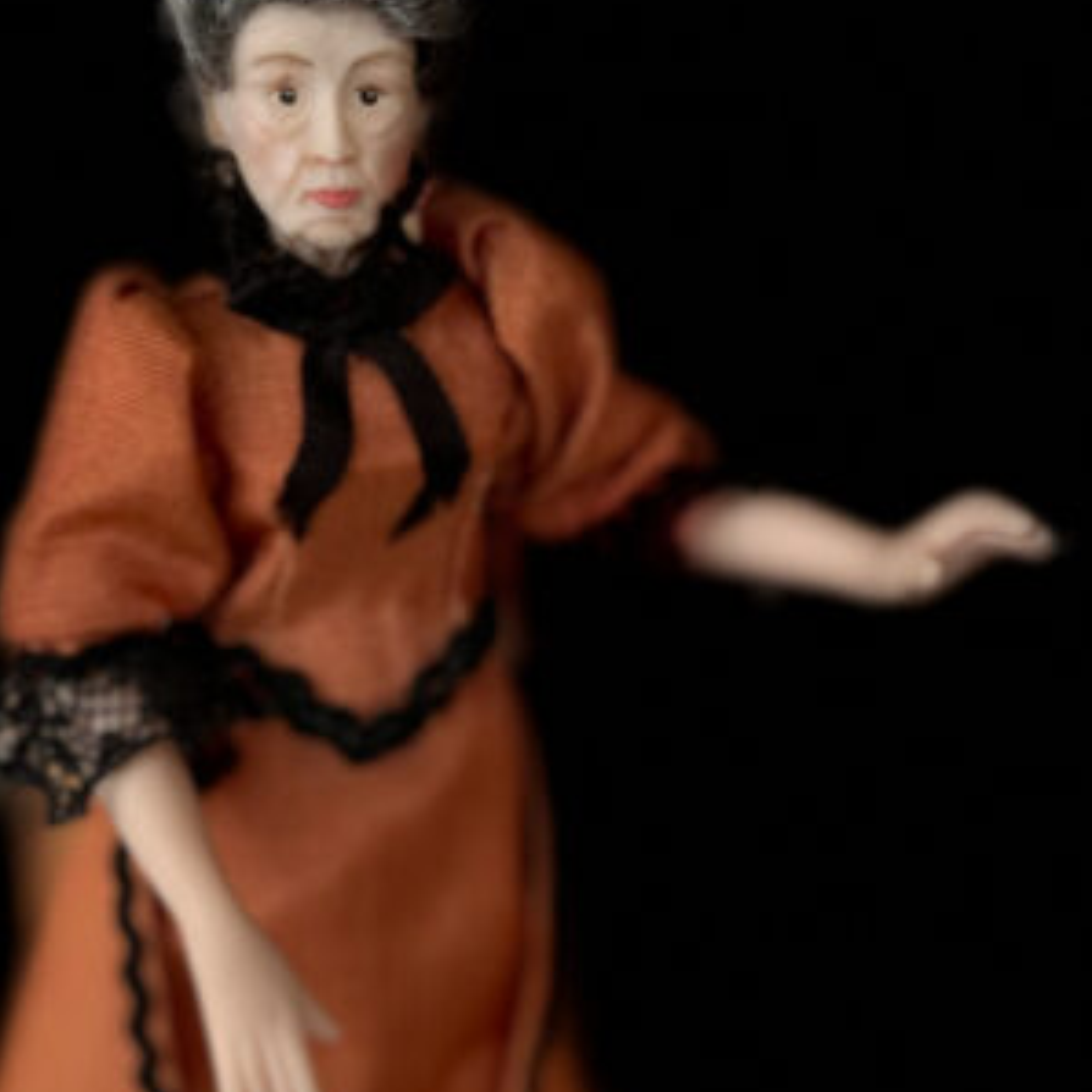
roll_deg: +2.8
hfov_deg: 30.0
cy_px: 502
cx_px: 546
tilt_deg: -23.7
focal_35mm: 57
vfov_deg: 30.0
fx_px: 2034
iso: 64
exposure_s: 1/461
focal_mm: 6.76
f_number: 1.78
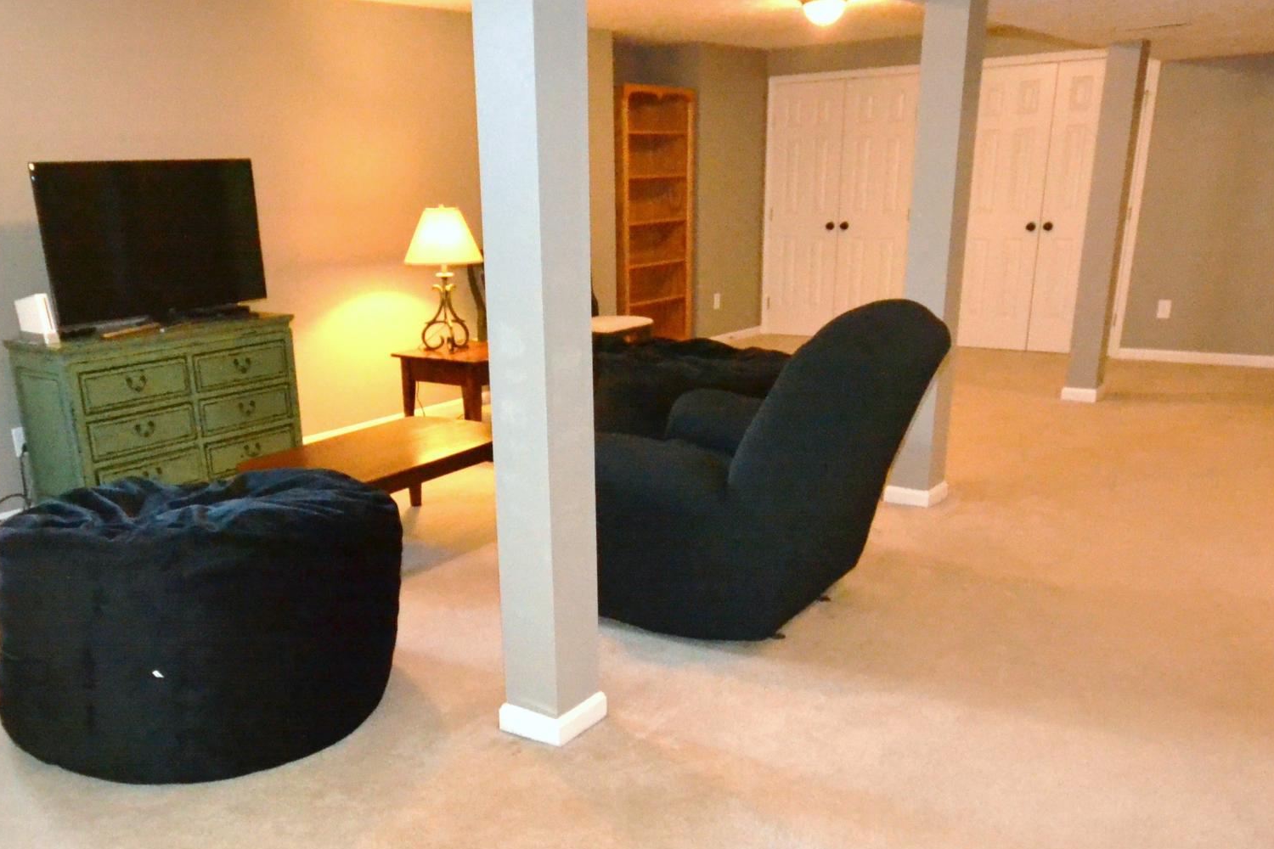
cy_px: 590
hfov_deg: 61.7
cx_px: 558
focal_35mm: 30
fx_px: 1062
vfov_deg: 42.8
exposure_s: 1/60
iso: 3200
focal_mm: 10
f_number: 4
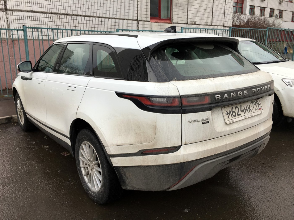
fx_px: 246
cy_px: 110
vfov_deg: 48.2
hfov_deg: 61.7
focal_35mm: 29
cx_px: 147
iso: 25
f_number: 2.2
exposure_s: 1/236
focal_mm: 4.15
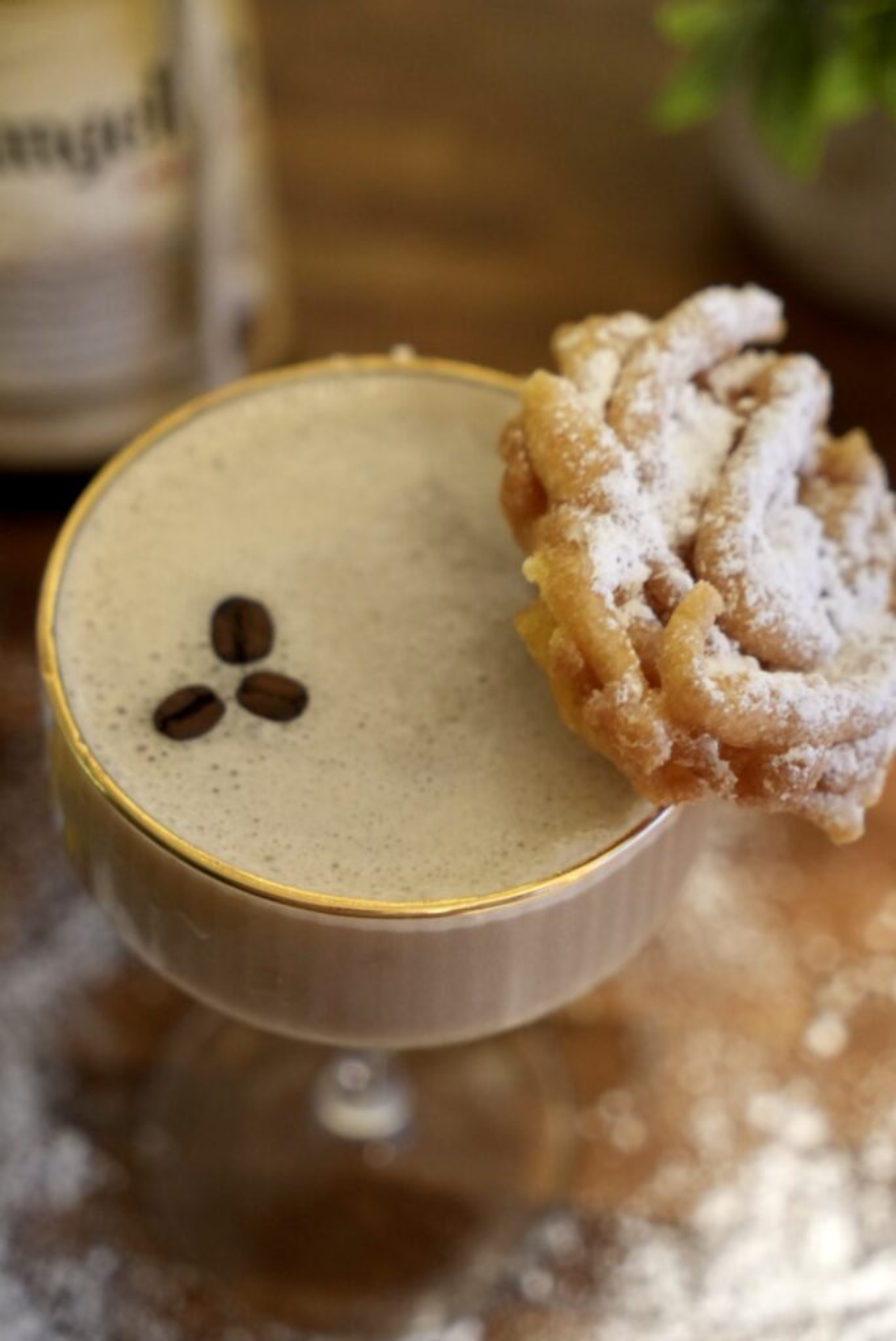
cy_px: 670
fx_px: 2108
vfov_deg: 35.3
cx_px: 448
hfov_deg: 24.0
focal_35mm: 57
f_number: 2.8
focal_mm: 37.7
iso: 1250
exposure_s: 1/80
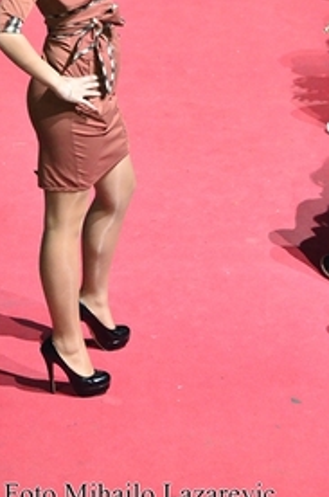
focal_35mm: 226
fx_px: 3110
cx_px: 140
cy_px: 47
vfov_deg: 9.1
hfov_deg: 6.1
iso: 3200
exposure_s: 1/80
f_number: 7.1
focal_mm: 80
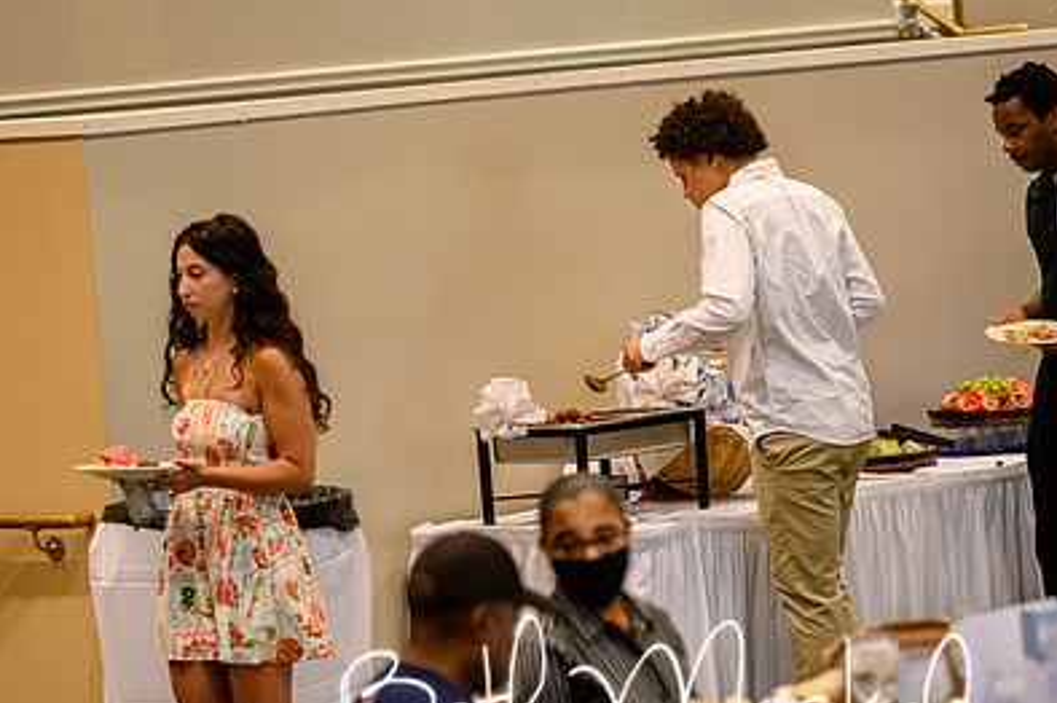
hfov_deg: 8.5
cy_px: 384
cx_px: 604
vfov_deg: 5.6
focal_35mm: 243
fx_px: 7129
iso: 1250
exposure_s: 1/160
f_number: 2.8
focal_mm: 165
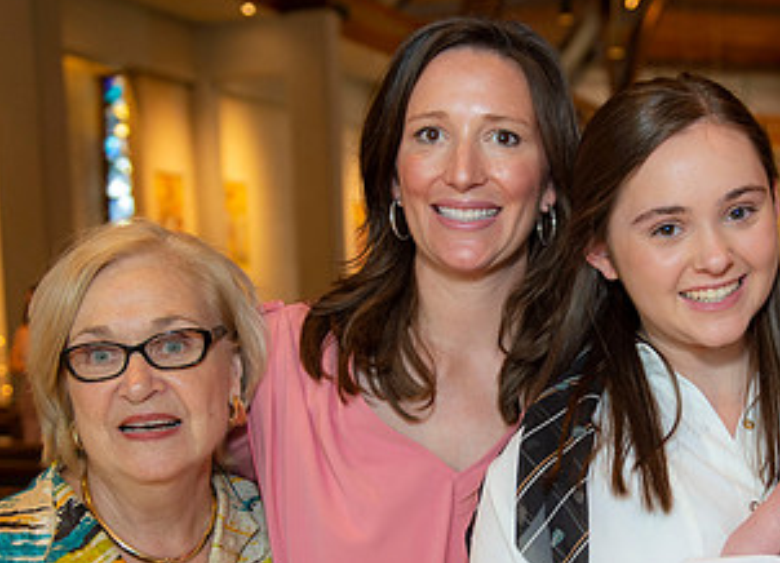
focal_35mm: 65
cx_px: 560
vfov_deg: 21.8
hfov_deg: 29.8
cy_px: 438
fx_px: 1445
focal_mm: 32
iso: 1000
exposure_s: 1/100
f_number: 3.2
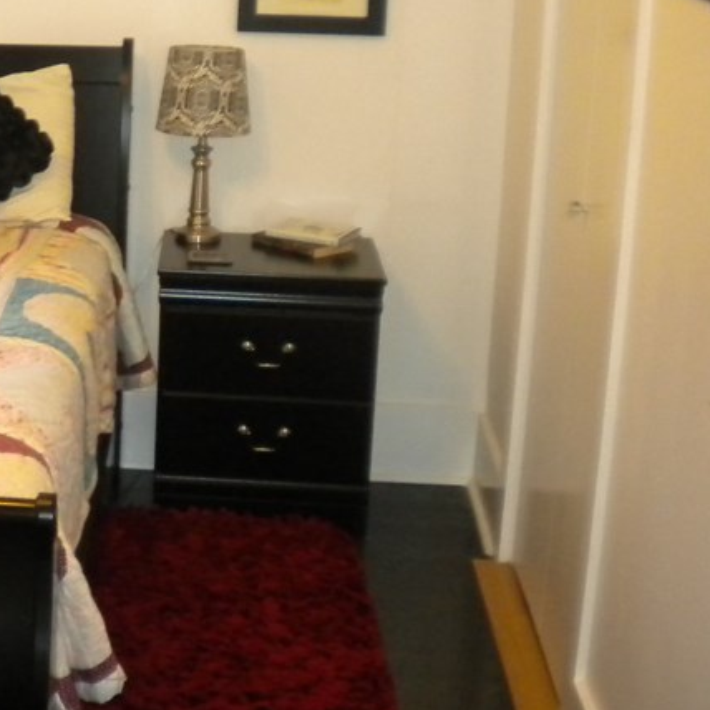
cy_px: 199
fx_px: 1717
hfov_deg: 21.8
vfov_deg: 23.2
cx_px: -126
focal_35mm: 74
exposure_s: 1/35.8
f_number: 3.1
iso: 400
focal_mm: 6.3
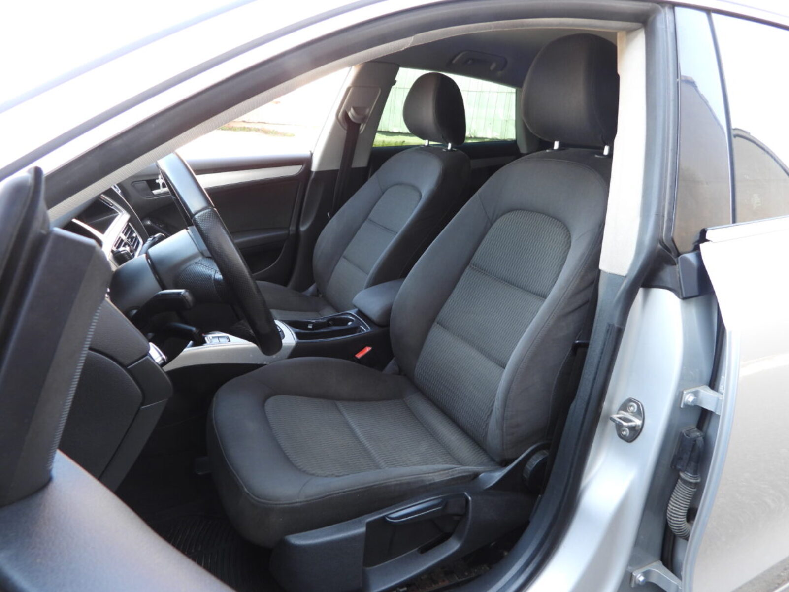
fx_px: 547
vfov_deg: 56.8
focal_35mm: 24
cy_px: 296
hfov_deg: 71.6
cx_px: 394
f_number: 2.8
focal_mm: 4.3
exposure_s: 1/40
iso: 100
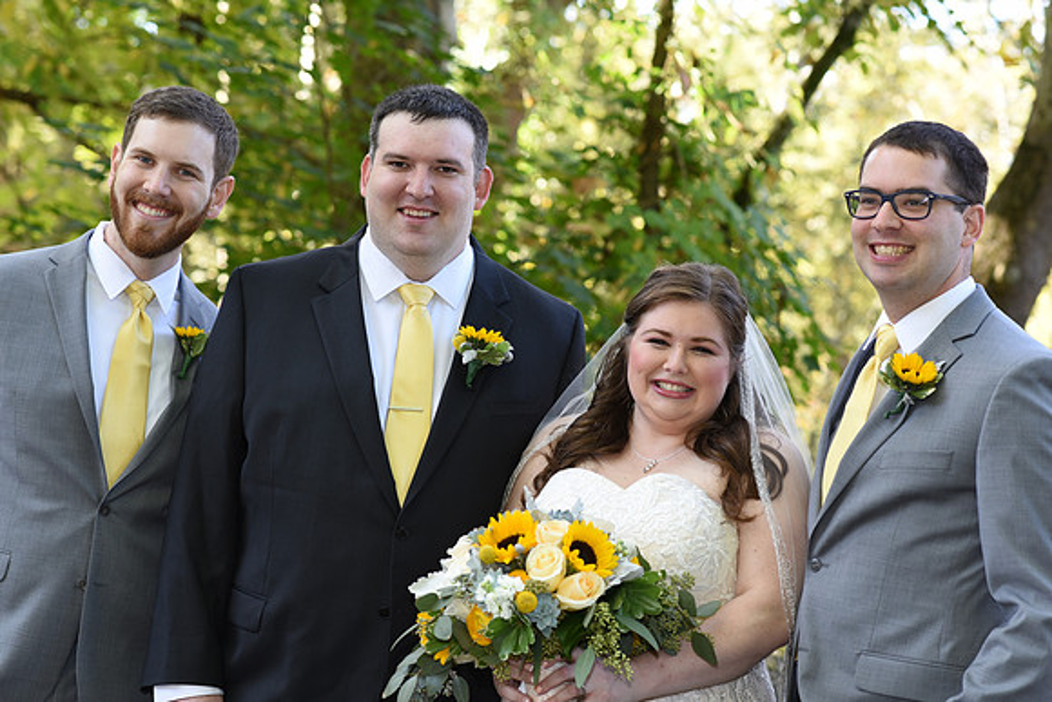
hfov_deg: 23.9
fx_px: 2484
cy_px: 351
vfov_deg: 16.1
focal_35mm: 85
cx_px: 526
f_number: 4.5
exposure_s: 1/200
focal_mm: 85
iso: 500
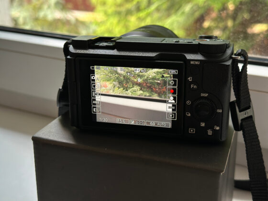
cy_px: 100
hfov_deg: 39.7
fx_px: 372
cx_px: 134
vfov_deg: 30.3
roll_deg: -0.1
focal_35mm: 48
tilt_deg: -19.1
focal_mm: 6.86
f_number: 1.78
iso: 200
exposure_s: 1/60
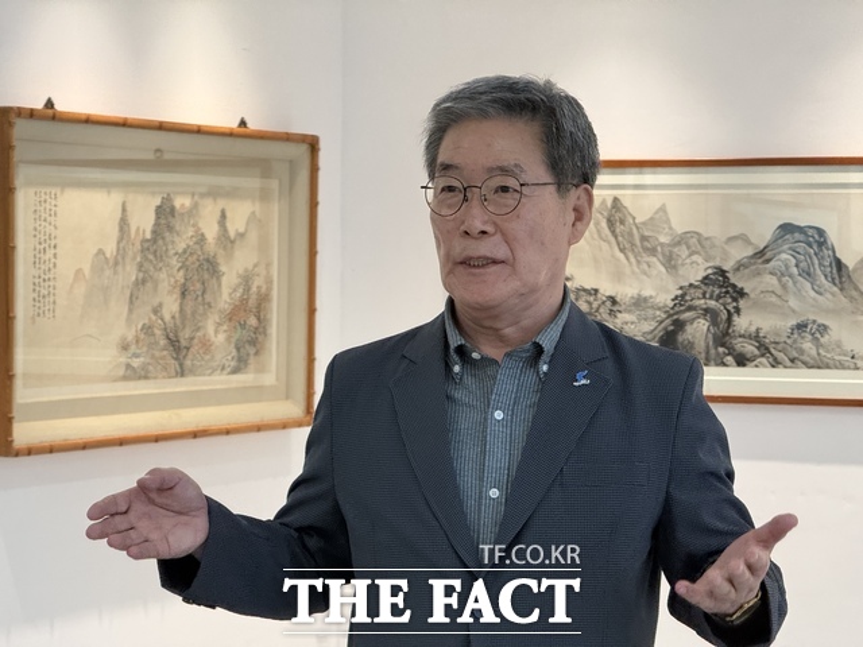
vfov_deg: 12.3
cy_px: 324
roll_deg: +0.0
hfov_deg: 16.4
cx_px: 432
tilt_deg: -2.5
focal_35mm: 120
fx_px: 2992
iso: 400
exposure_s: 1/120
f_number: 2.8
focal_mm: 15.66
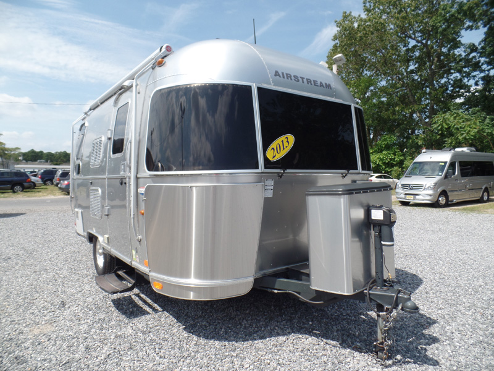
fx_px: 328
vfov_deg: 58.9
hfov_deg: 73.9
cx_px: 247
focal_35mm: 23
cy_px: 186
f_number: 3.2
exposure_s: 1/1000
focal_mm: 4.1
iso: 80
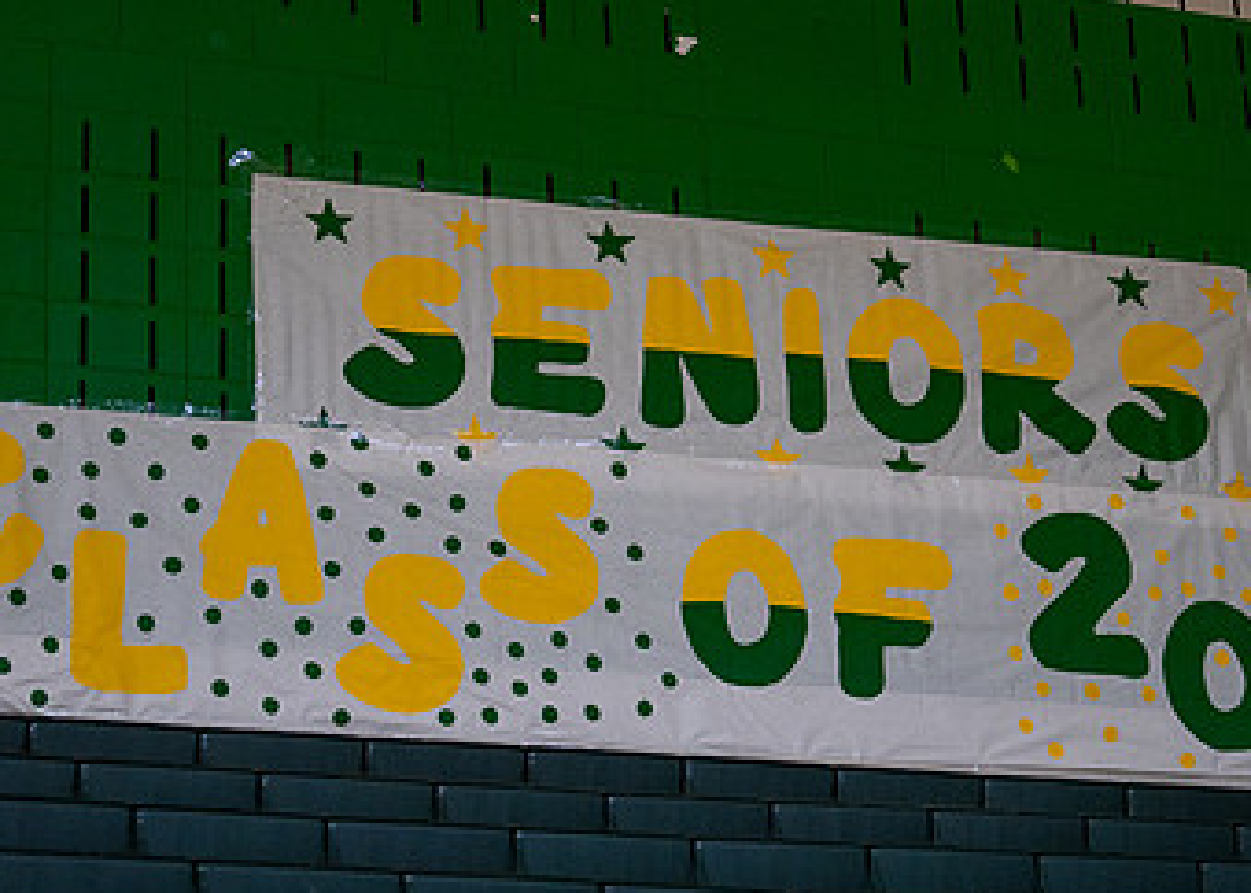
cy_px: 527
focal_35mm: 112
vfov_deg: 12.8
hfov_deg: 17.9
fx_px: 3979
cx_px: 739
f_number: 1.2
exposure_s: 1/500
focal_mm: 50
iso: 320
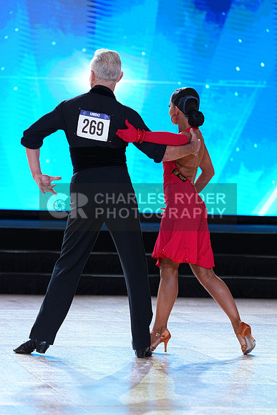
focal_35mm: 176
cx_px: 138
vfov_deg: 11.7
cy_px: 208
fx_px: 2030
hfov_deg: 7.8
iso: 1600
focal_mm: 176
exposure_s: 1/500
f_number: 4
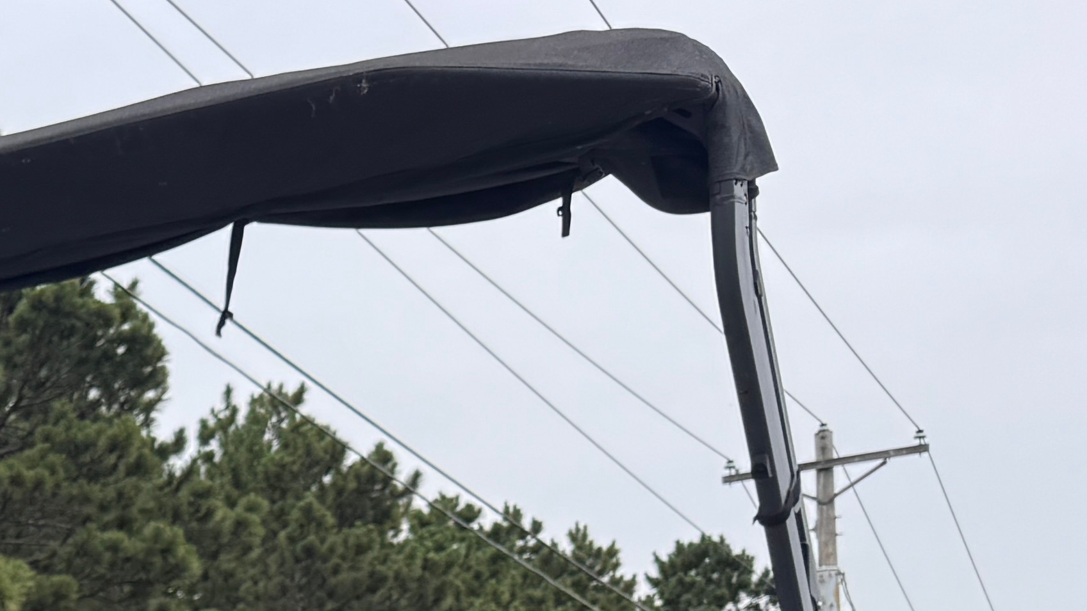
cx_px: -544
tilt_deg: +1.5
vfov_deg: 12.5
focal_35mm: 88
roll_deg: -0.8
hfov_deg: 20.6
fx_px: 2537
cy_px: 1129
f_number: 1.78
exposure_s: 1/1678
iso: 80
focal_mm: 6.76
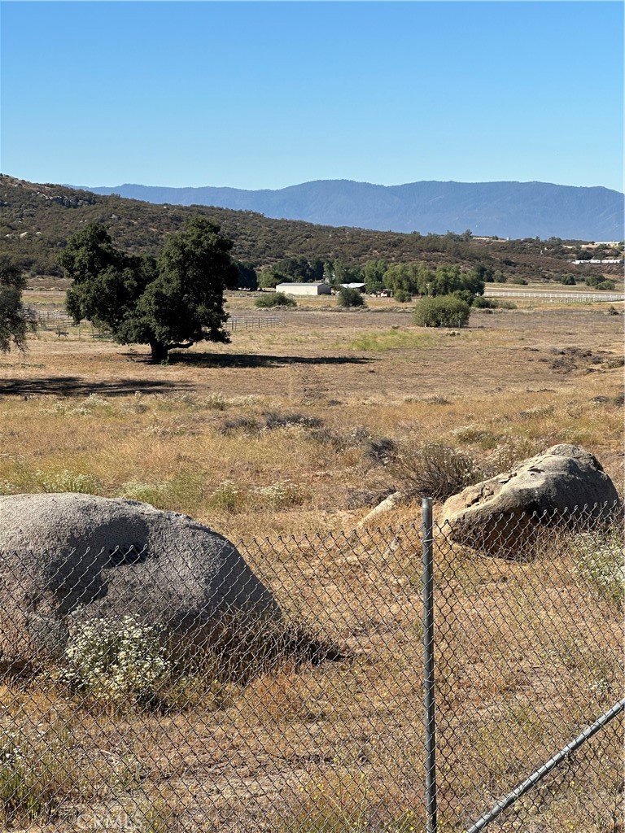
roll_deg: -0.3
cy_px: 416
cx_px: 312
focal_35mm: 77
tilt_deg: -5.9
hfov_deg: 19.1
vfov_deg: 25.3
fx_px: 1854
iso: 32
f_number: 2.8
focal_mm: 9
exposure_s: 1/809
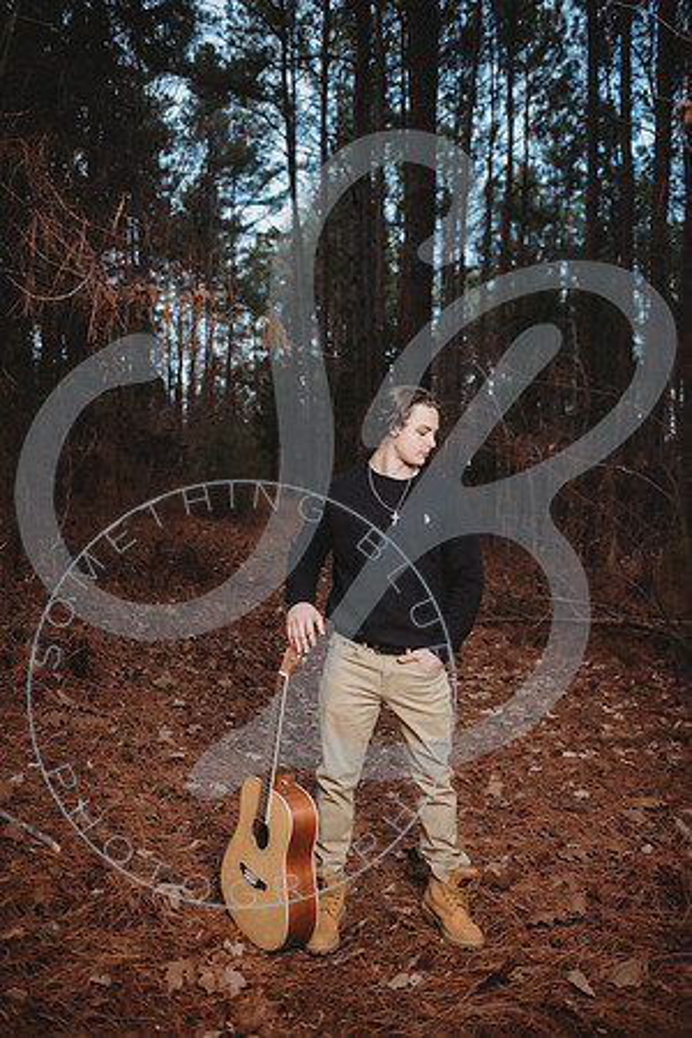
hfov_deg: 45.0
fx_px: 836
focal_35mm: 29
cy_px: 519
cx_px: 346
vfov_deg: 63.7
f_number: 2.8
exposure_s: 1/160
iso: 100
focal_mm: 29
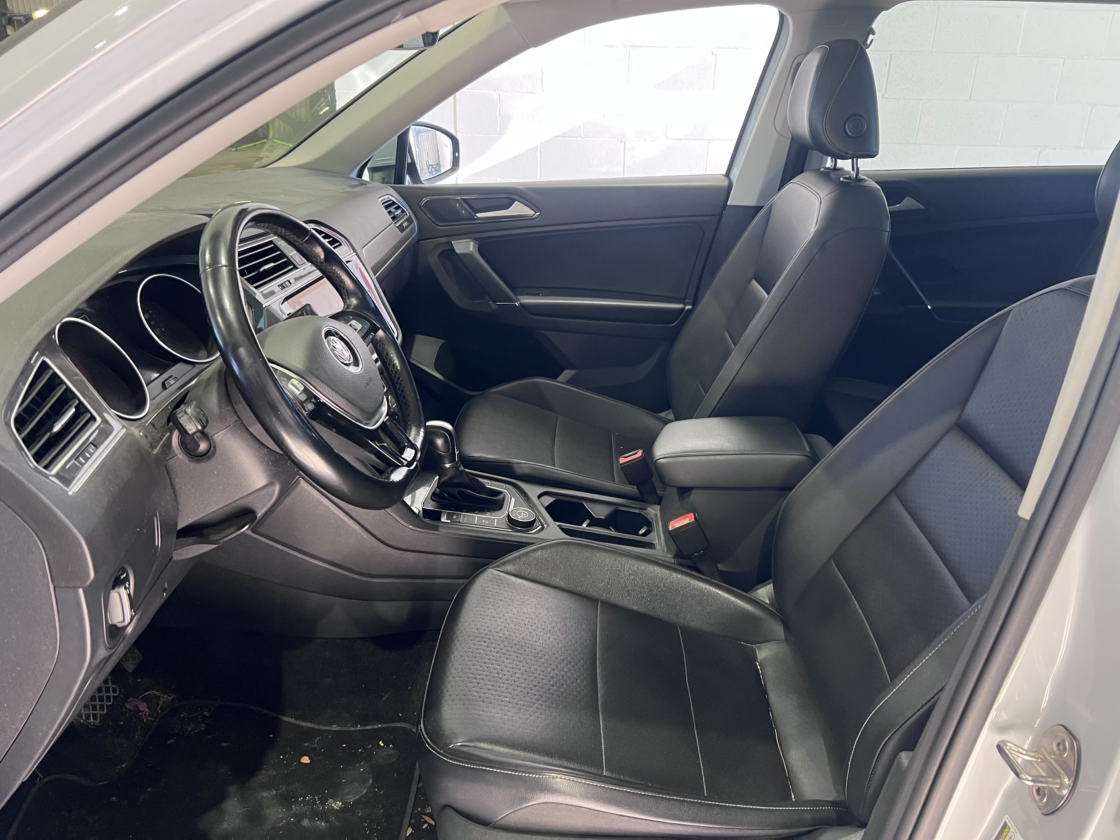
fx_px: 841
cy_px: 420
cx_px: 560
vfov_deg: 53.1
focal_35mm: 26
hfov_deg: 67.3
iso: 125
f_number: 1.5
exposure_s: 1/63
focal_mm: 5.7
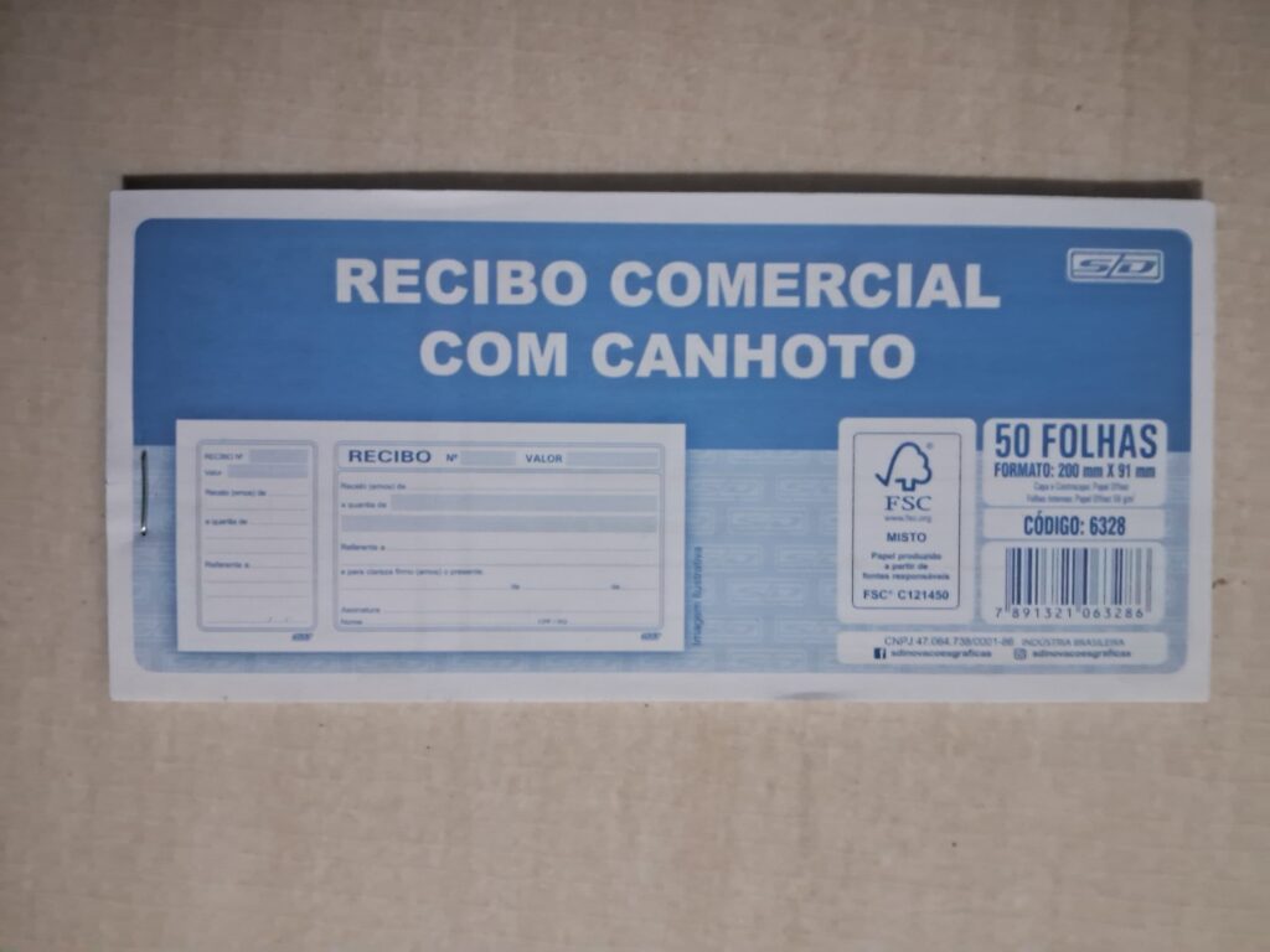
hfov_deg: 67.3
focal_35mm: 26
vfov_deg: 53.1
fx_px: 954
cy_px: 476
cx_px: 635
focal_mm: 3.98
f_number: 1.8
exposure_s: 1/25
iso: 640
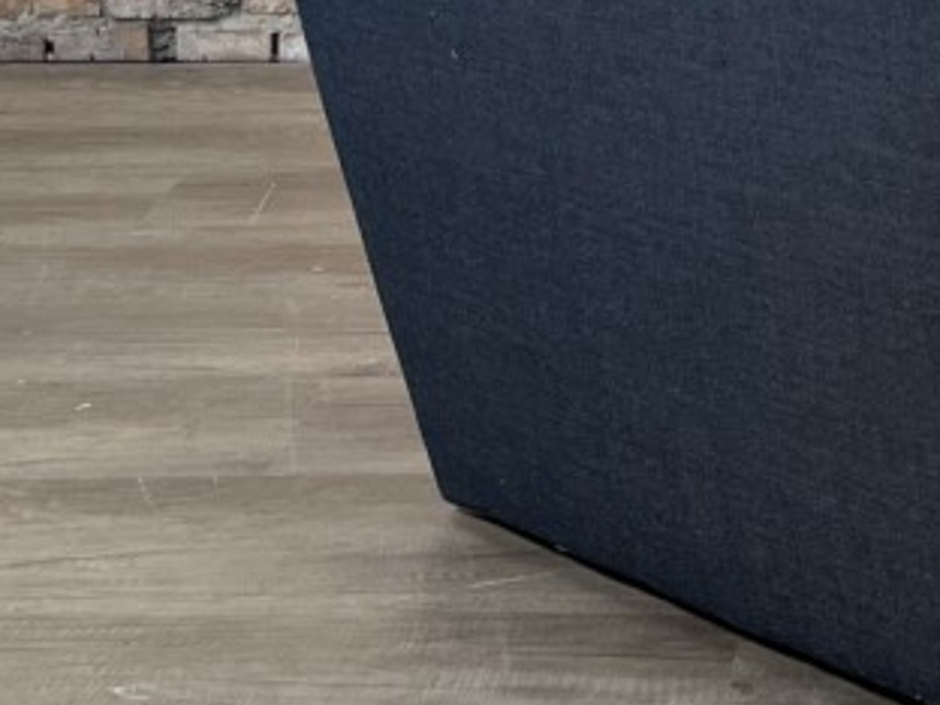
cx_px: 1054
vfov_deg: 13.4
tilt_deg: -4.1
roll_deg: -0.3
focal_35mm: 100
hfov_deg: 18.8
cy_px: -530
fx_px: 2716
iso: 100
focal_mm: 5.1
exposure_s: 1/100
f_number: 1.6
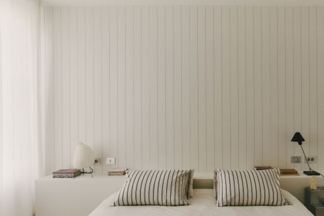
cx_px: 202
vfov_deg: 47.8
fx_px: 243
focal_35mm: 27
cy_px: 124
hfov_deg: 66.4
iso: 400
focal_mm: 21
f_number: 6.3
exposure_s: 1/80
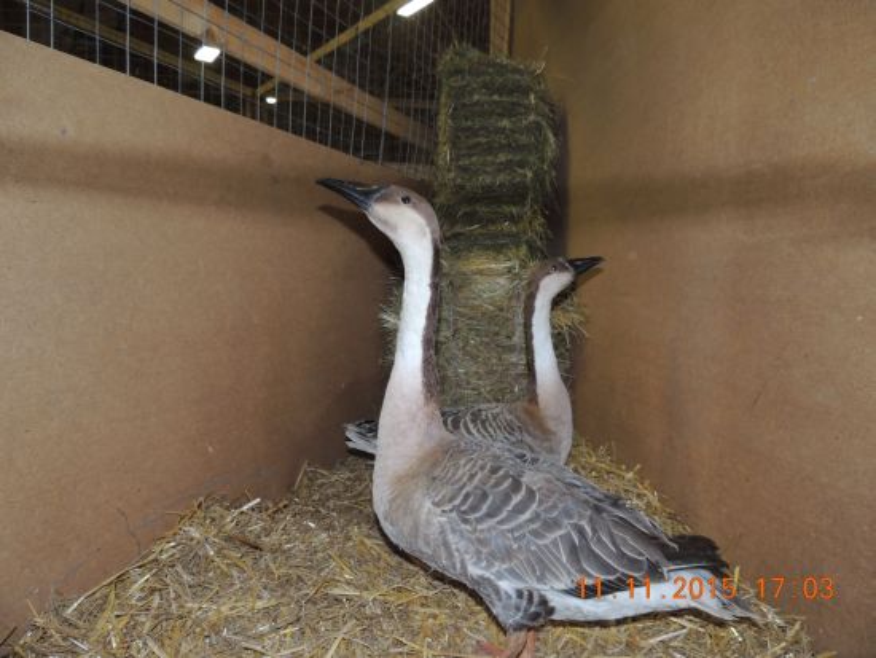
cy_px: 329
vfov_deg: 56.9
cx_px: 438
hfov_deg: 71.6
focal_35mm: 24
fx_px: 608
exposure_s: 1/30
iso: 200
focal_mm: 4.3
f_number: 3
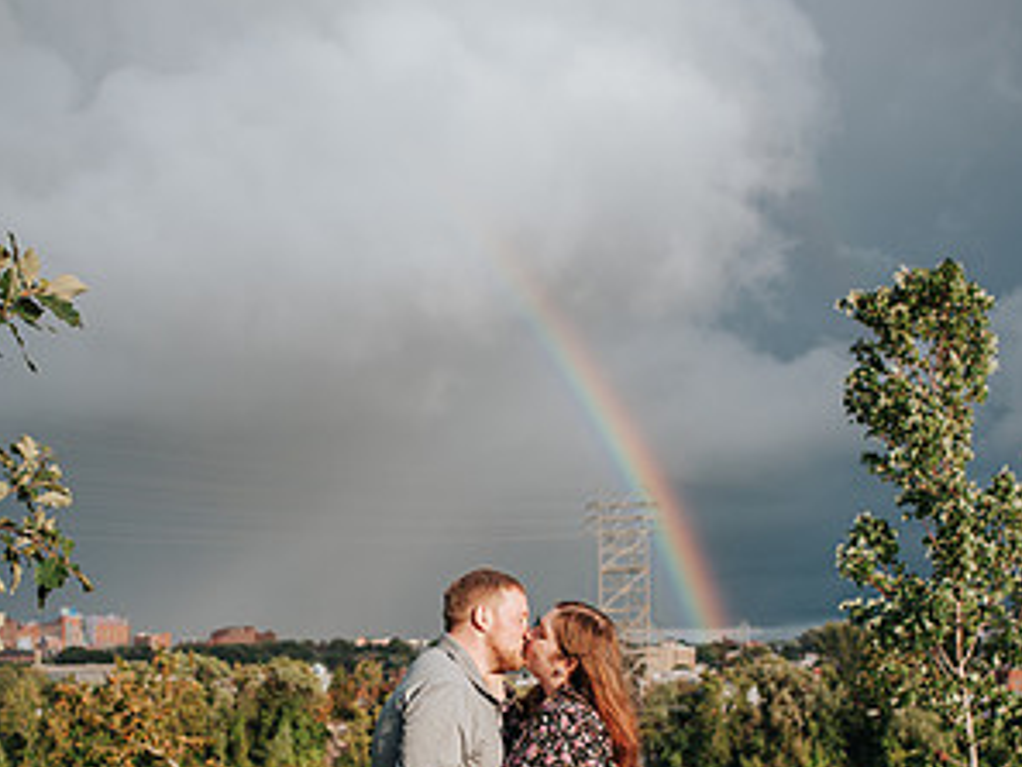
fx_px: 1506
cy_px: 684
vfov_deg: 27.6
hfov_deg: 37.5
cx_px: 513
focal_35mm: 51
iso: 100
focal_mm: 35
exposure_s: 1/640
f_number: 3.2
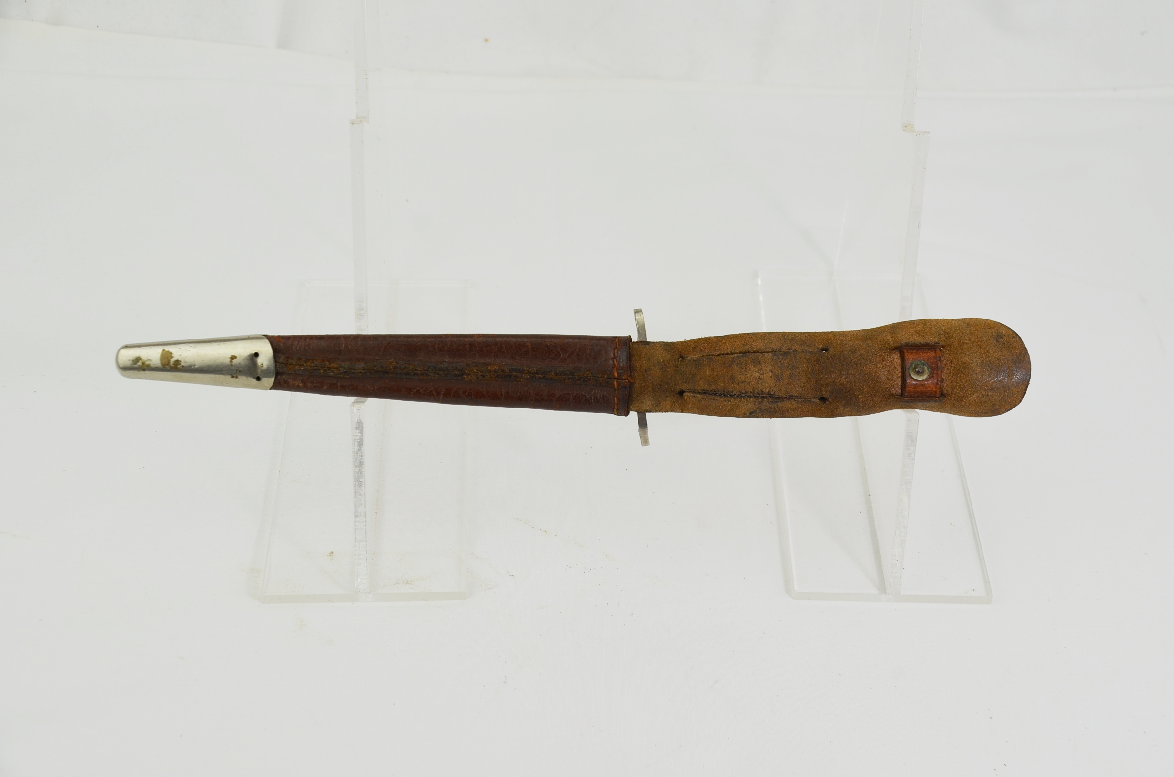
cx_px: 587
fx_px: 1562
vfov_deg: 28.0
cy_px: 388
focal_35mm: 48
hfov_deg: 41.2
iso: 200
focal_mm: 32
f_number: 5.6
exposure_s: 1/125
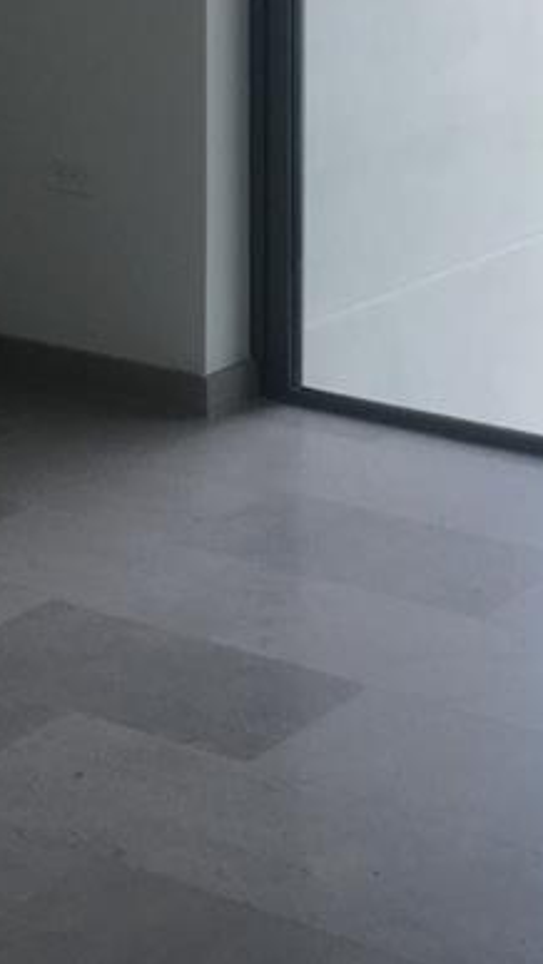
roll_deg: -0.2
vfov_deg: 20.5
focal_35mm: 98
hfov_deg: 12.3
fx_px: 2506
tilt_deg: -3.2
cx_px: 411
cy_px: -164
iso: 25
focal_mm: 4.15
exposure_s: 1/120
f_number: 2.2
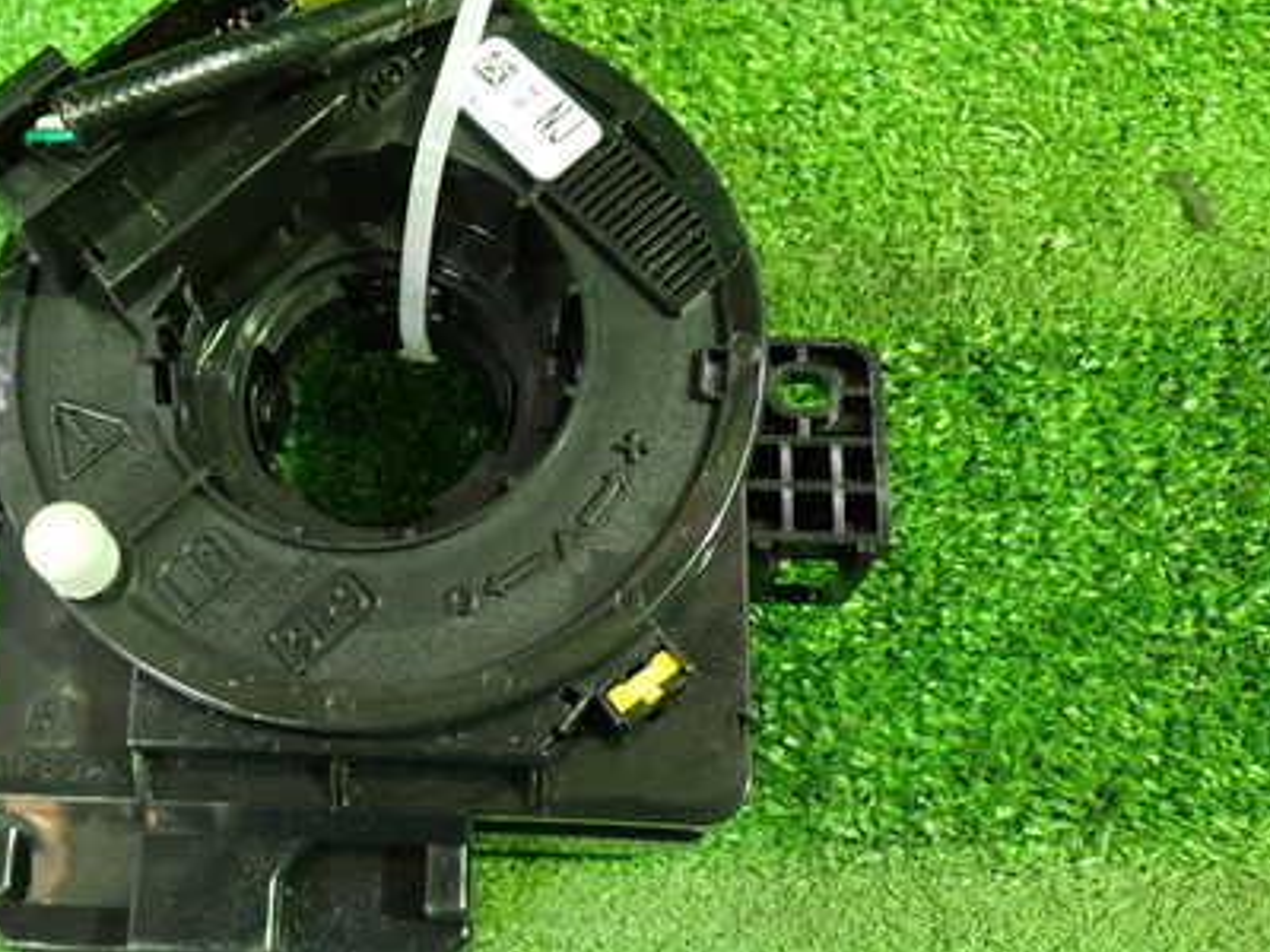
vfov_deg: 32.1
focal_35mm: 45
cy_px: 403
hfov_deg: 41.2
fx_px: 1651
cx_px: 368
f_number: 2.3
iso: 800
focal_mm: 5.4
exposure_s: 1/20
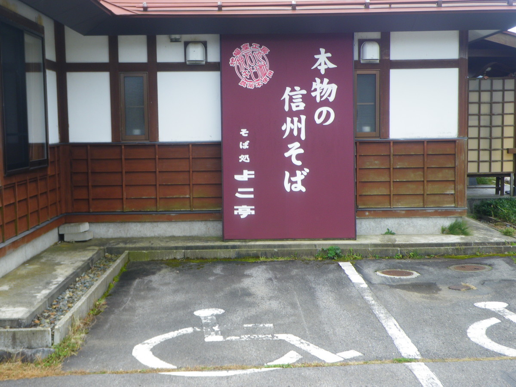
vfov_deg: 28.6
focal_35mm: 51
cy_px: 194
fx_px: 760
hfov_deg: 37.5
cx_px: 258
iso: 50
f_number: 4.4
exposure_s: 1/100
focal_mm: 9.1
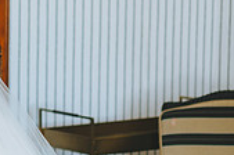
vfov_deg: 7.9
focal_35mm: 172
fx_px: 1116
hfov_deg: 11.3
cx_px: -161
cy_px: 83
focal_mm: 50
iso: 250
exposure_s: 1/100
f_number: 2.2
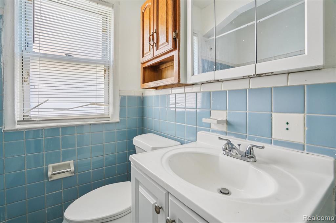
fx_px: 149
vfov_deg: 73.7
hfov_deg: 96.8
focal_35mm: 16
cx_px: 168
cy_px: 112
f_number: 8
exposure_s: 1/5
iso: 400
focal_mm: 16
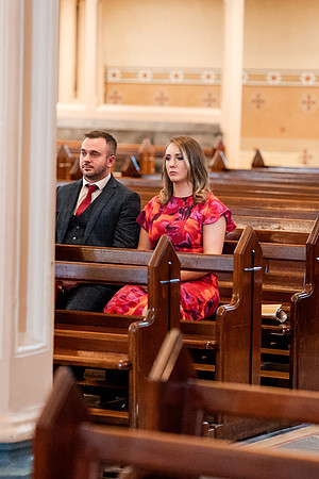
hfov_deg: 8.3
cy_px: 198
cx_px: 125
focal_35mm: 165
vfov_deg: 12.5
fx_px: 2190
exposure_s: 1/500
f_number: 1.8
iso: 5000
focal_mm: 85
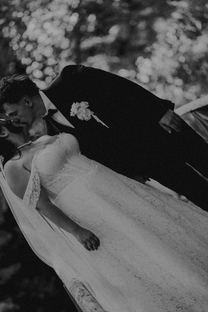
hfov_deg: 16.1
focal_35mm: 85
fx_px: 737
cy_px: 156
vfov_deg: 23.9
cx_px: 104
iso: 200
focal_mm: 85
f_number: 1.8
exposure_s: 1/250
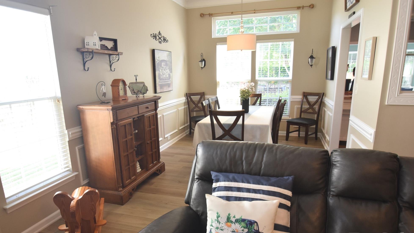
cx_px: 200
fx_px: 252
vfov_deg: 49.4
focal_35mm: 23
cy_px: 130
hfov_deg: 78.7
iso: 800
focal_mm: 14
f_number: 4.5
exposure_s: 1/80
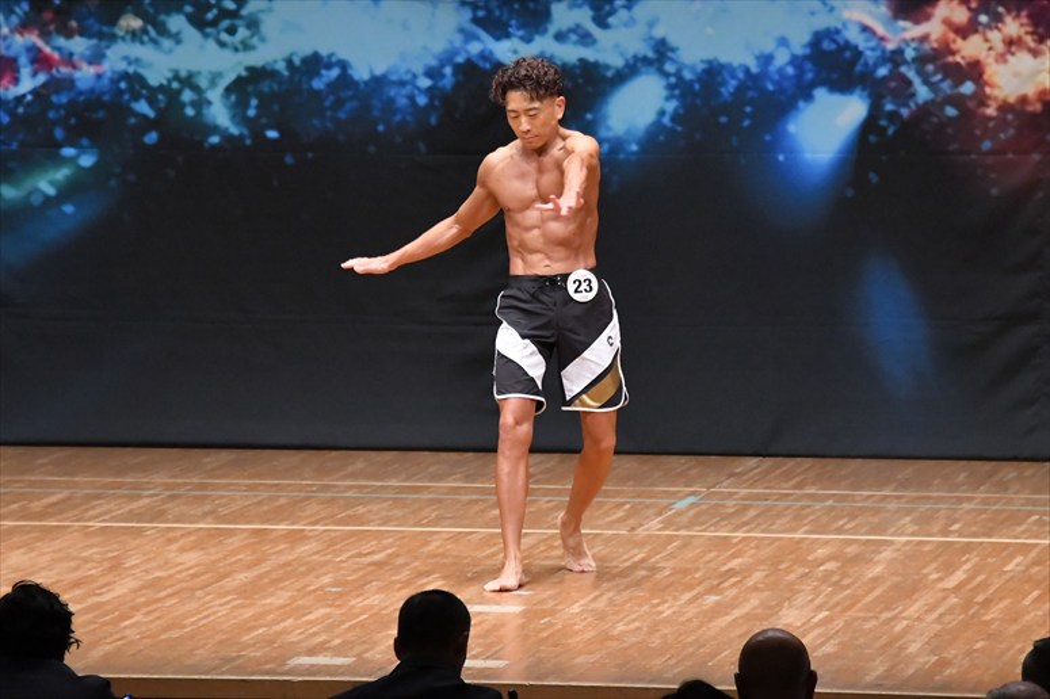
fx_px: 7434
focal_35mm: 255
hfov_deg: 8.1
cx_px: 525
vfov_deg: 5.4
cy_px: 350
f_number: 5.6
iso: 8000
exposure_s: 1/400
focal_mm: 170
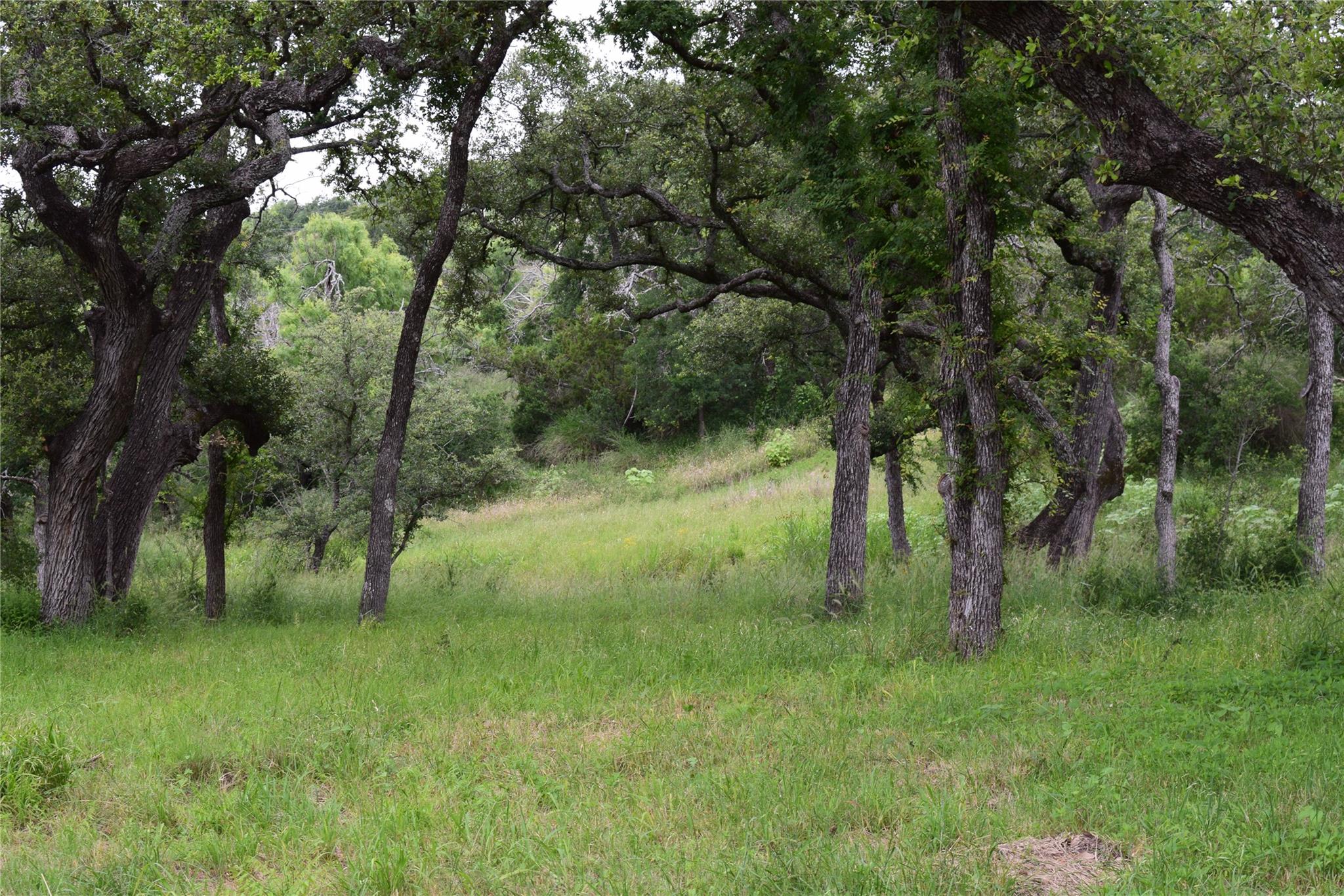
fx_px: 3080
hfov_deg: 24.6
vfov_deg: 16.6
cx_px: 672
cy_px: 448
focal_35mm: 82
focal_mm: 55
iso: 400
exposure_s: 1/125
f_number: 9
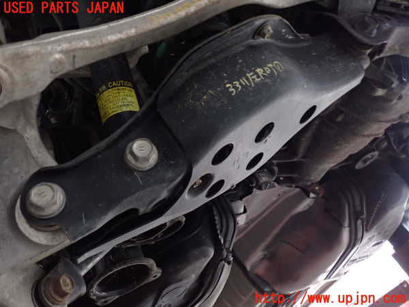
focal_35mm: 30
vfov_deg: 46.8
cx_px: 204
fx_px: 354
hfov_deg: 60.0
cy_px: 154
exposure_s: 1/30
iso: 500
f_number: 2.3
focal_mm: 5.4
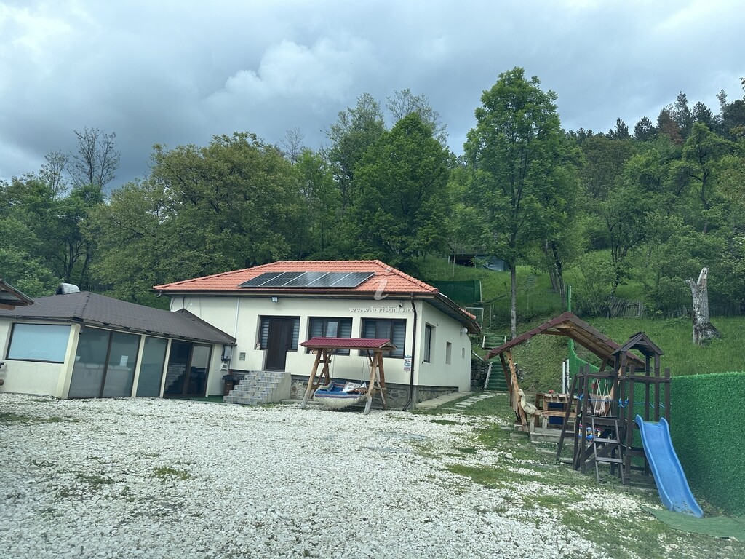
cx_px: 372
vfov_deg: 56.8
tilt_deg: +10.7
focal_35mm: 24
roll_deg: -4.1
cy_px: 280
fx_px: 517
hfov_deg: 71.6
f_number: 1.78
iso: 80
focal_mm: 6.86
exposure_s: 1/2660
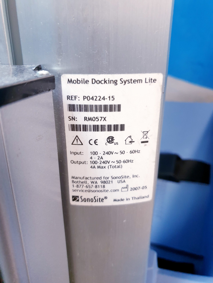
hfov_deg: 53.1
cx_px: 106
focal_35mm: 26
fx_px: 213
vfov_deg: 67.3
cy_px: 142
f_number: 1.5
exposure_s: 1/50
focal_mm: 4.3
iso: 200
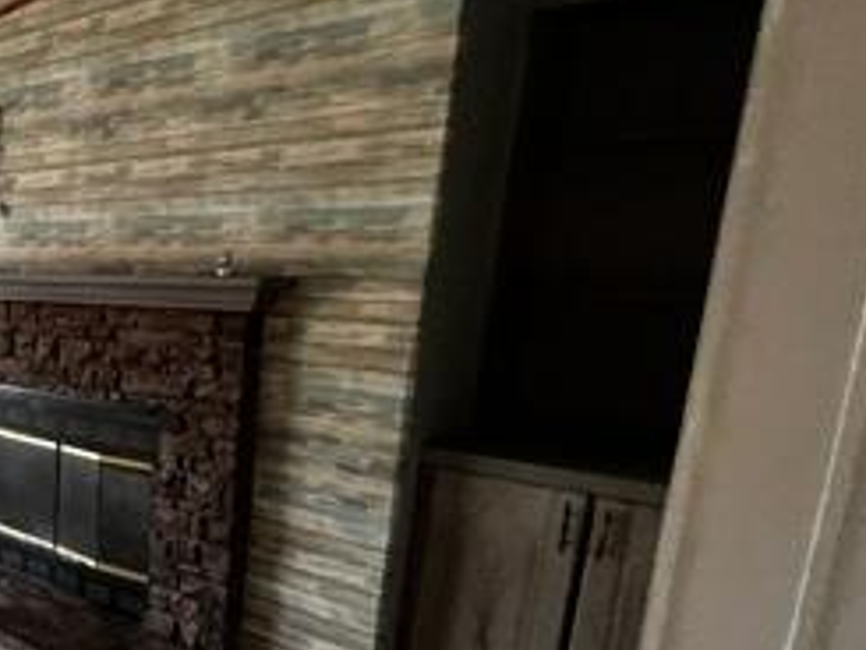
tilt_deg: -10.5
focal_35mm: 34
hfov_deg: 36.0
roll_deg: -1.6
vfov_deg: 41.3
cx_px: -258
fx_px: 851
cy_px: 427
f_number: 1.8
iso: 160
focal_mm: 1.57
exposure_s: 1/121
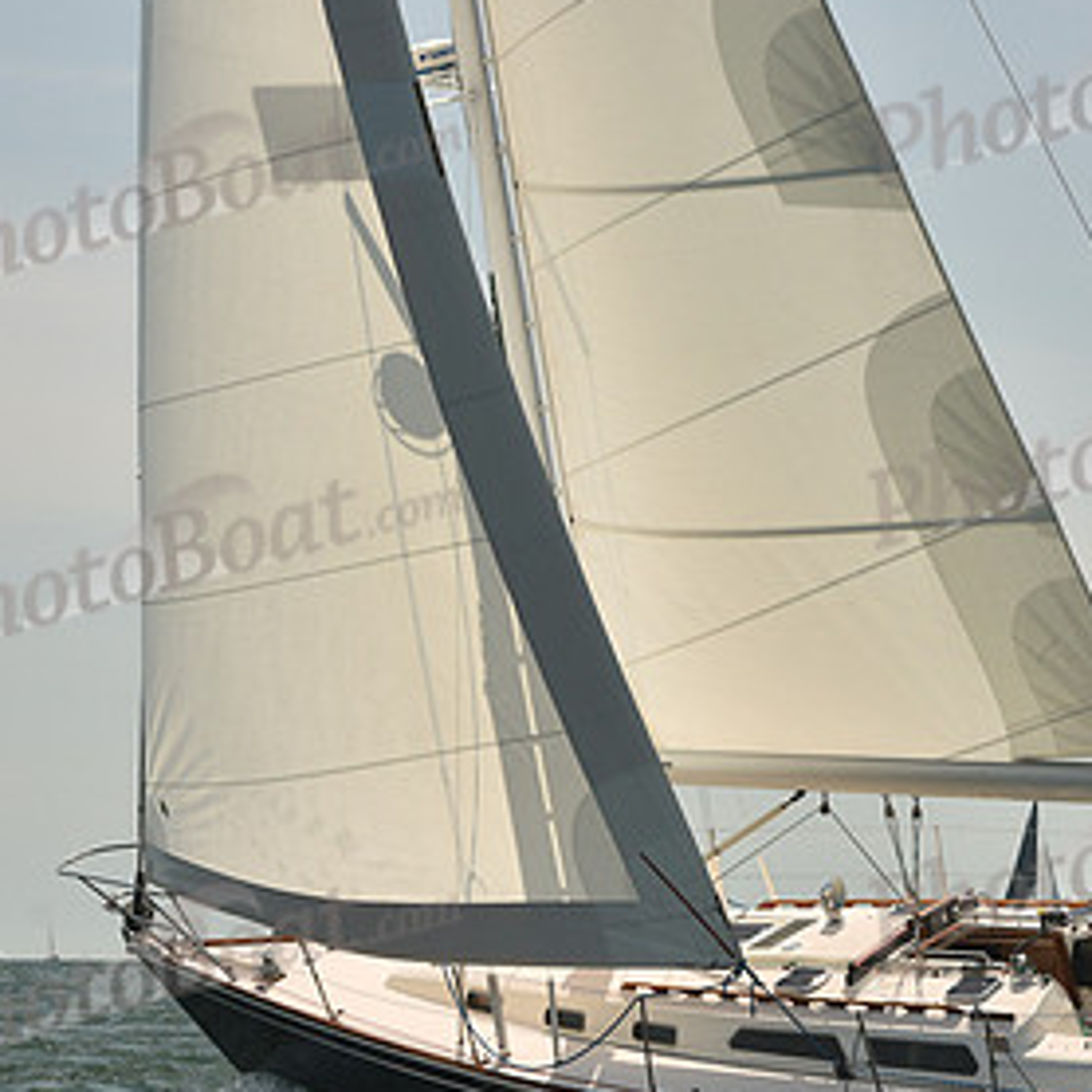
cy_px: 705
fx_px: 4747
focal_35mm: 133
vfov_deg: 13.1
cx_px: 668
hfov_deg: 13.1
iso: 320
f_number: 7.1
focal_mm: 75
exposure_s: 1/1000
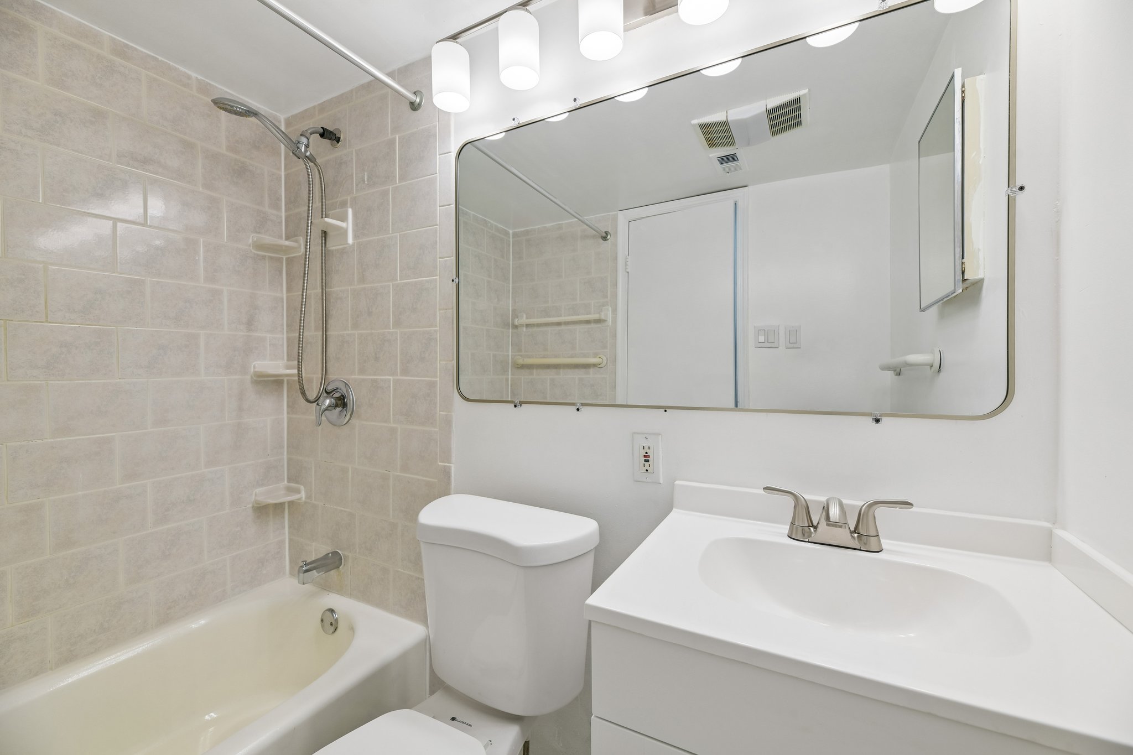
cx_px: 566
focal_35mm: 14
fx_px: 441
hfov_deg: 104.3
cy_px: 378
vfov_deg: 81.2
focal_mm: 14
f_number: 8
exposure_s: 1/50
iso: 100
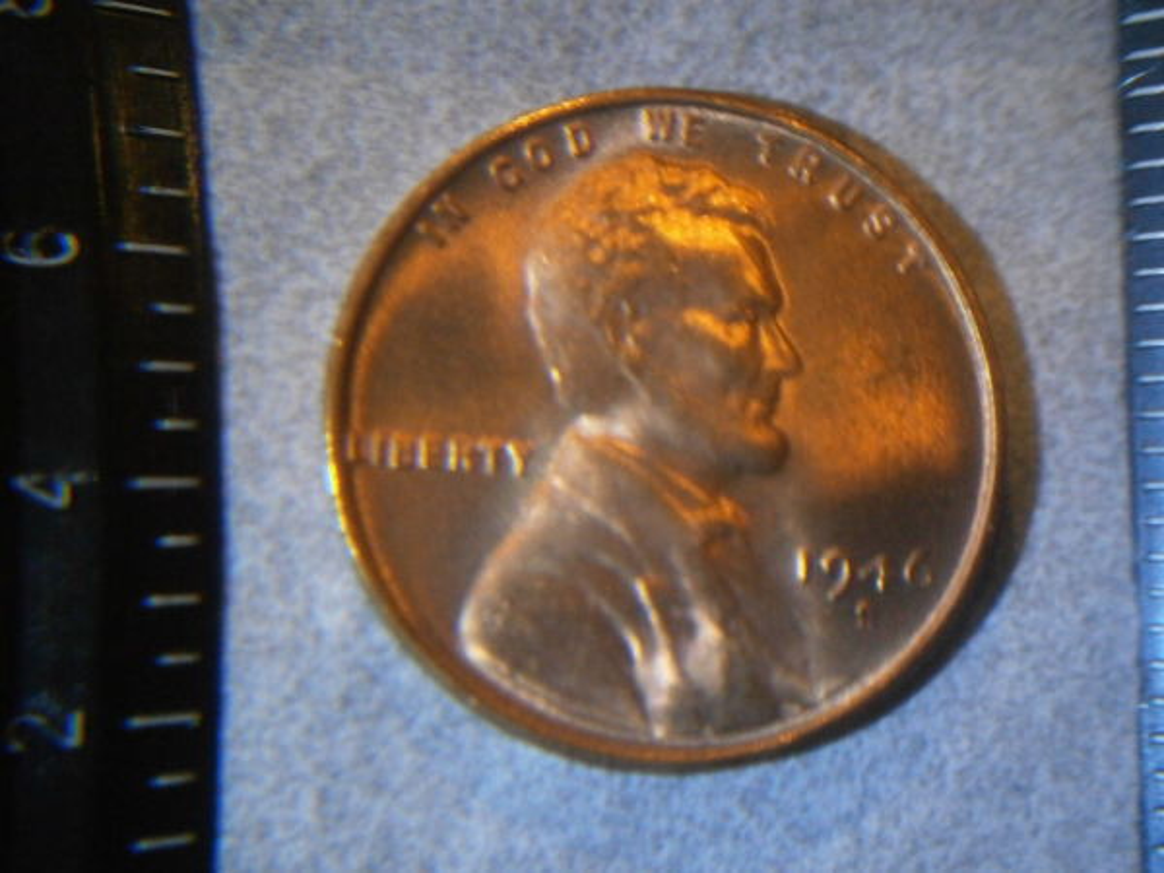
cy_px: 436
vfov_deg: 30.9
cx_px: 582
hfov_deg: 40.4
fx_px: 1580
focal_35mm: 47
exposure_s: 1/40
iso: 800
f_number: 3.4
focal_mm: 8.3
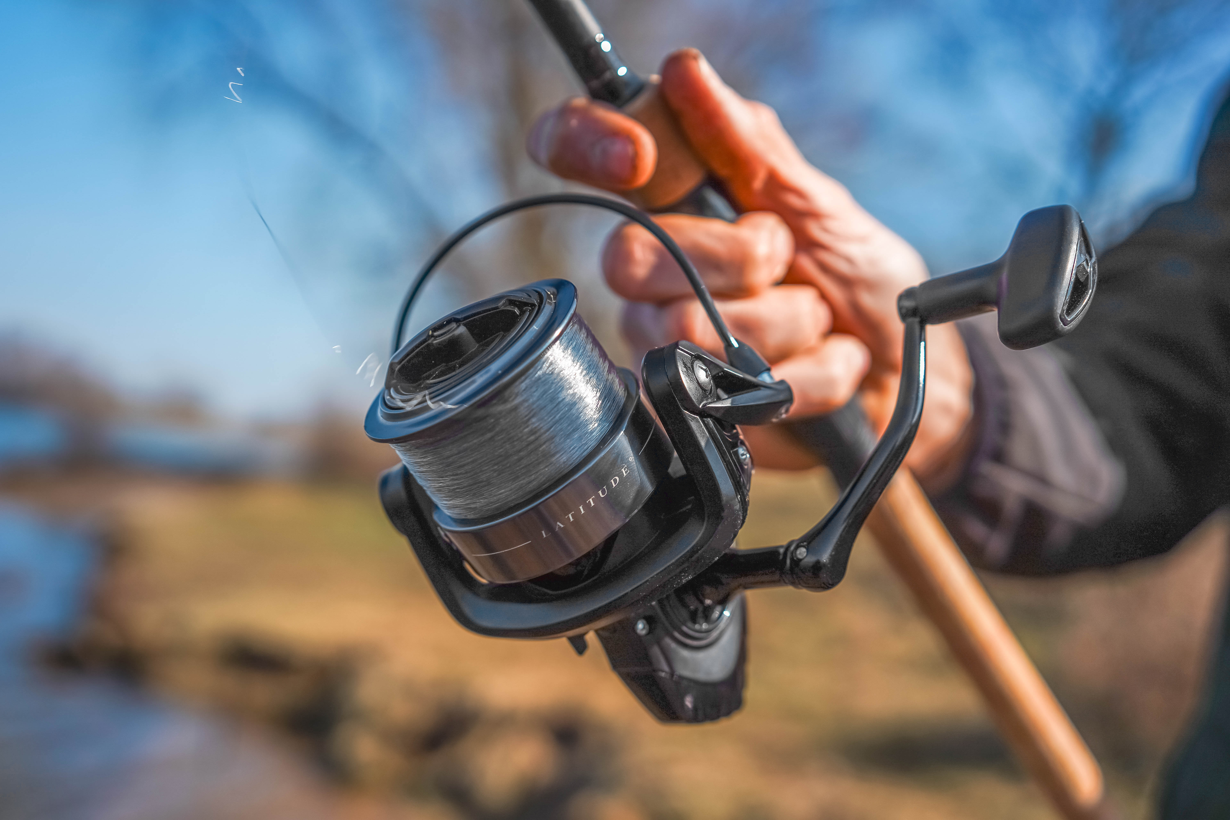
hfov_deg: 54.4
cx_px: 615
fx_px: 1196
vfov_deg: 37.9
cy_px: 410
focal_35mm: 35
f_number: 2.8
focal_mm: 35
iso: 100
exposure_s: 1/2500
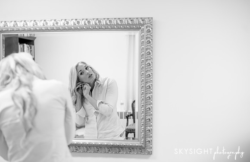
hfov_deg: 38.2
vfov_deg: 25.2
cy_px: 85
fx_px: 361
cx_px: 120
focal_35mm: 53
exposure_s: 1/80
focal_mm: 50
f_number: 2.2
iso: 800
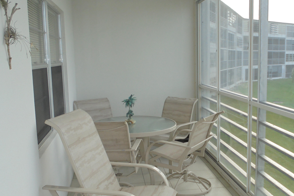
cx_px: 161
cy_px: 106
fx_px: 327
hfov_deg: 48.4
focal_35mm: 40
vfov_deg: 33.4
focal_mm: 6.1
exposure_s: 1/160
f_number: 4
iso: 100
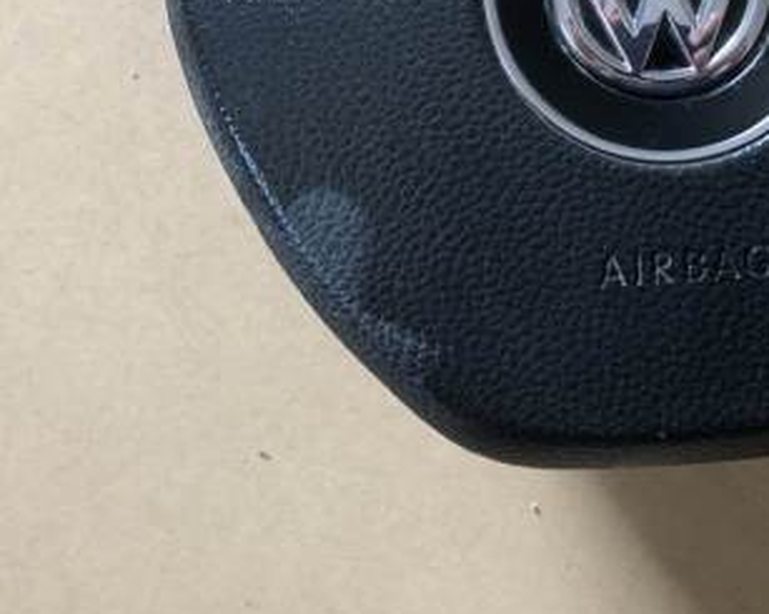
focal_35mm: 57
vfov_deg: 25.5
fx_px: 1296
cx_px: 541
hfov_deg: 32.6
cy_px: 25
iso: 32
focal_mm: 4
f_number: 1.8
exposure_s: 1/25
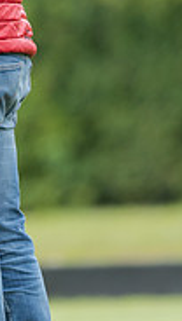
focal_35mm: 2230
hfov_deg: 0.5
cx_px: -52
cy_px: -21
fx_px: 19062
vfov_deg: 1.0
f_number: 4
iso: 400
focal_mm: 500
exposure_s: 1/640
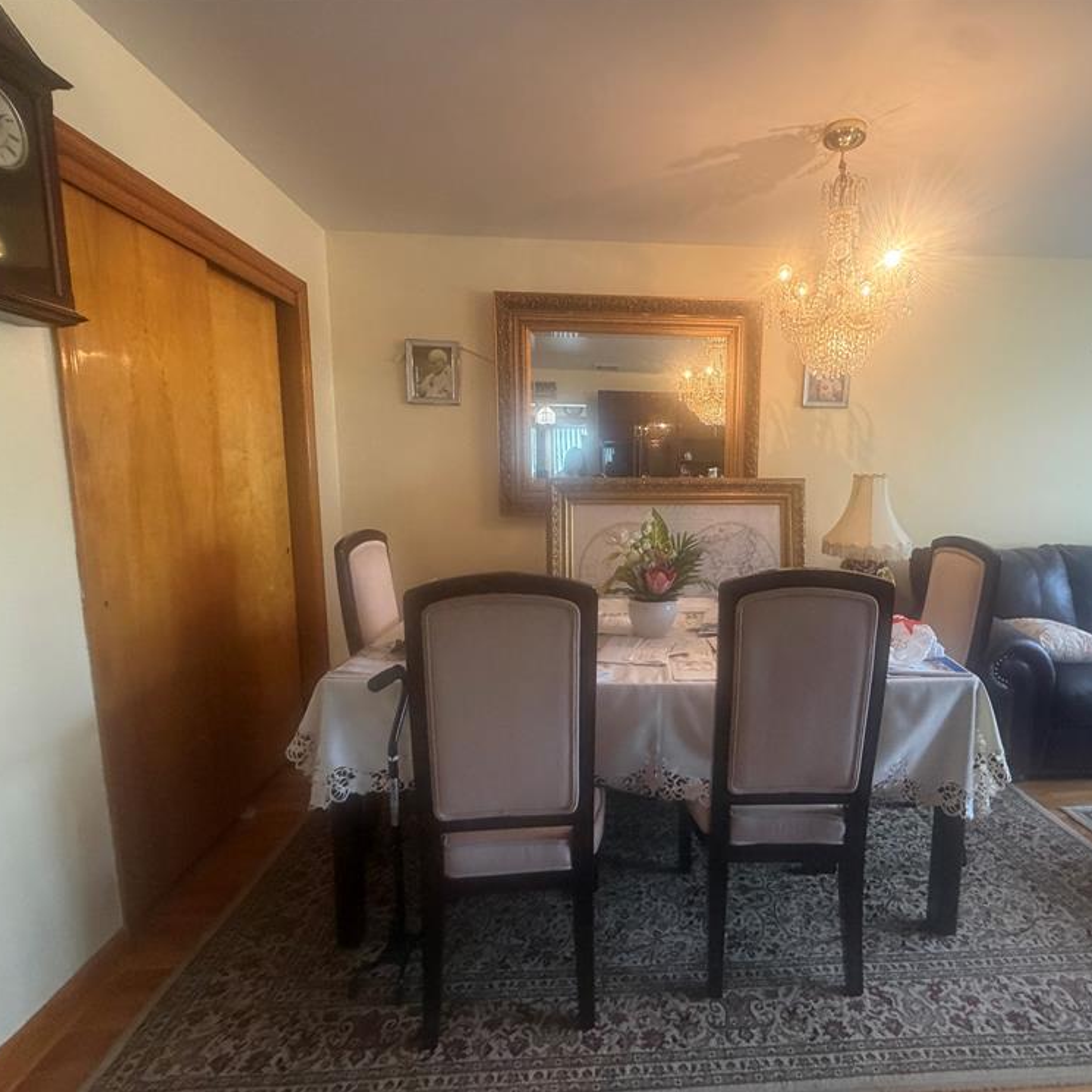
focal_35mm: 17
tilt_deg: -7.8
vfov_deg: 84.0
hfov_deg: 83.2
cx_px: 639
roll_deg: -0.8
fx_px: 607
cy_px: 554
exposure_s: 1/60
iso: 400
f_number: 2.2
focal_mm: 2.22
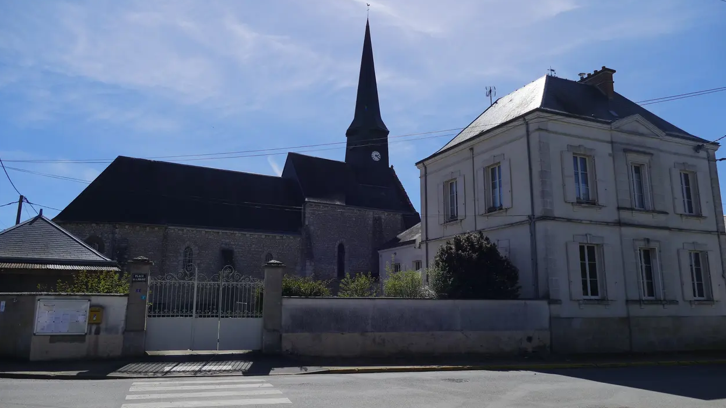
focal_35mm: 28
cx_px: 363
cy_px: 187
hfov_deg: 67.9
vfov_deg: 41.5
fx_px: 539
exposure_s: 1/3200
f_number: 3.2
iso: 125
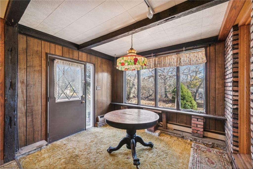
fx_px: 98
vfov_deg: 81.2
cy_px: 84
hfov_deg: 104.2
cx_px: 126
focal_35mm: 14
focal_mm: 14
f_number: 11
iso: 50
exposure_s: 1/10
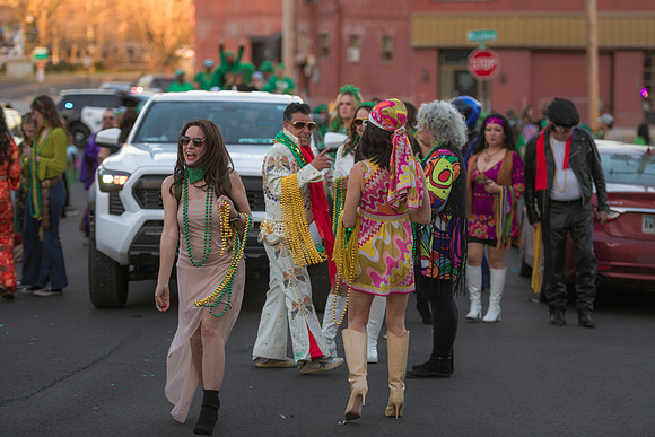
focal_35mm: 102
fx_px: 1856
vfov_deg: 13.4
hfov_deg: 20.0
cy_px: 218
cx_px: 328
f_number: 2.8
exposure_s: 1/250
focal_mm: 102
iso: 160
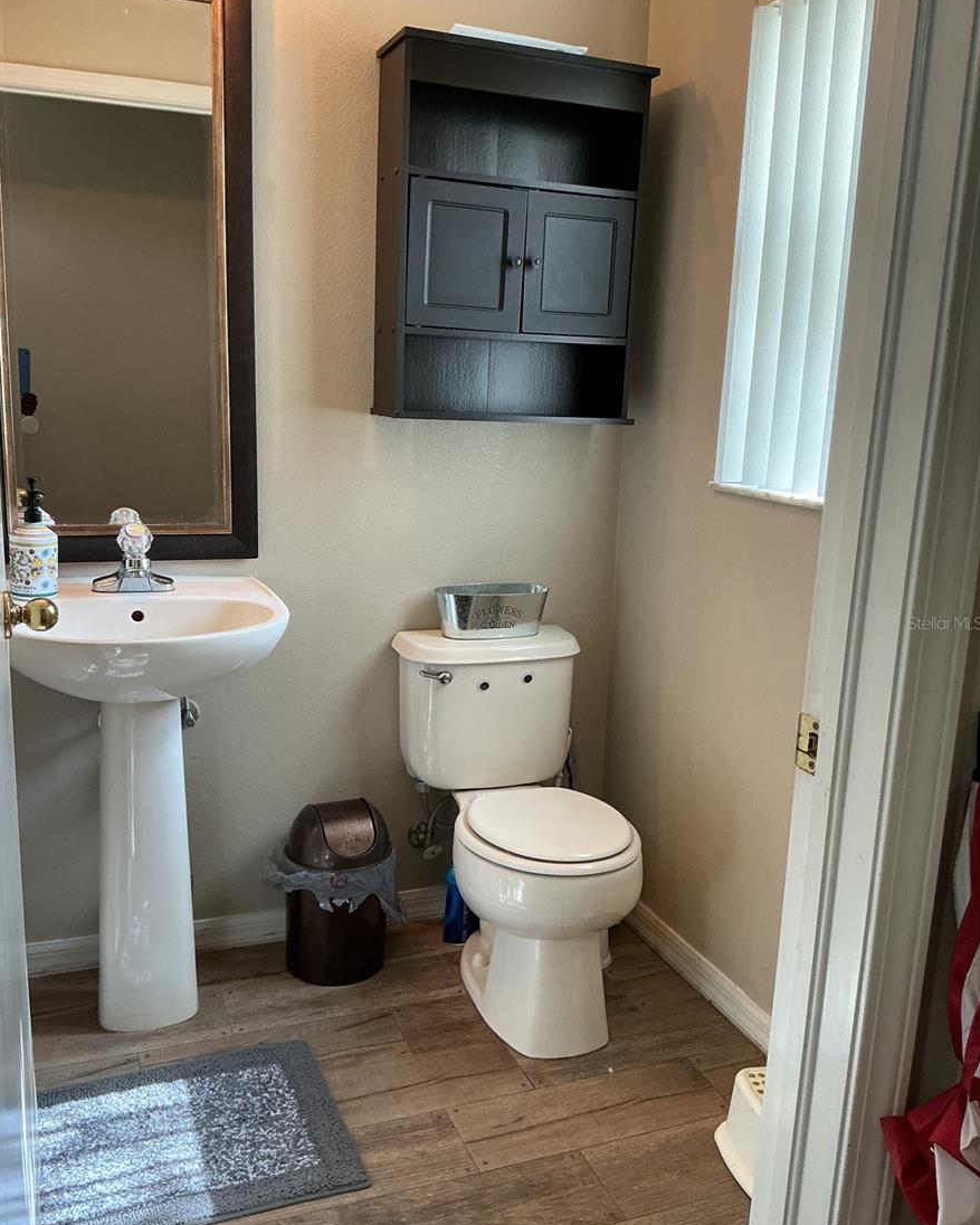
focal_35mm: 31
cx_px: 484
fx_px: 1124
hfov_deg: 47.1
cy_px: 623
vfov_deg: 57.2
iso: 125
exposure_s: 1/60
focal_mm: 3
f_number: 1.8
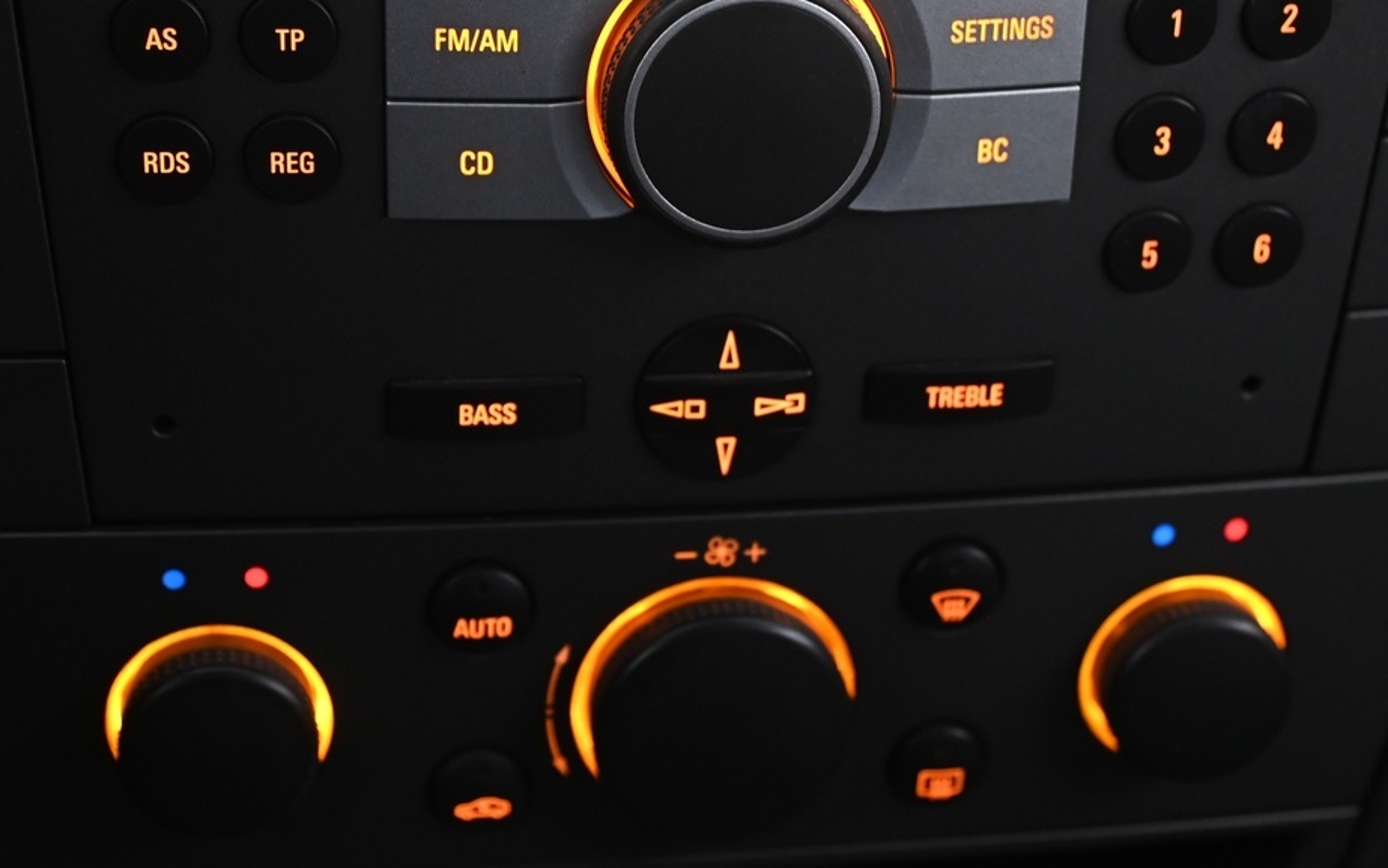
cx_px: 648
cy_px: 379
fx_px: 3253
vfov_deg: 15.2
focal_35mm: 86
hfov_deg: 24.1
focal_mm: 48
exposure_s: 1/13
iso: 2000
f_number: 4
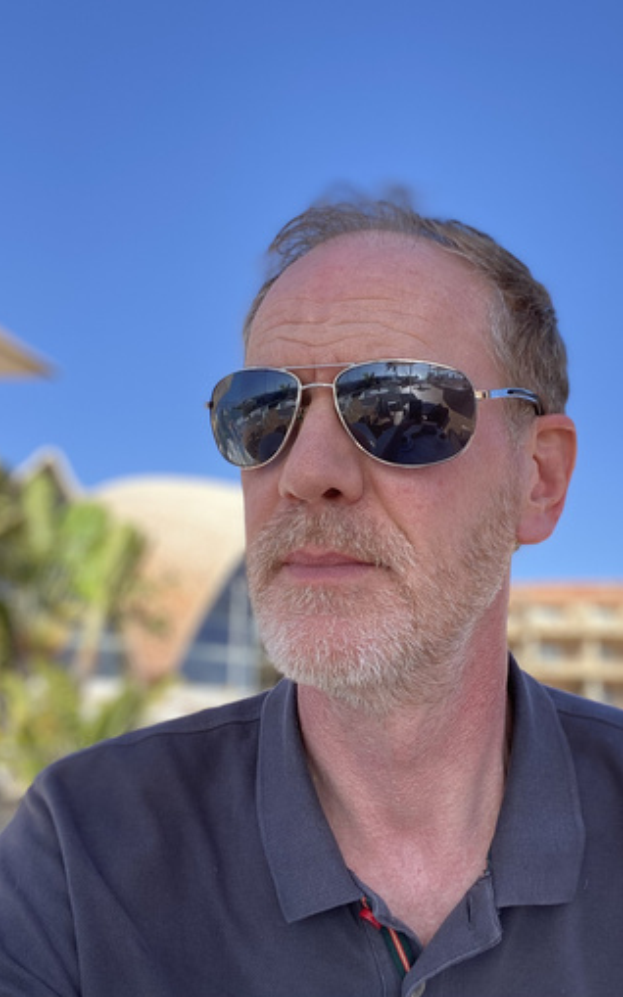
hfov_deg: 39.3
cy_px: 498
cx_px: 357
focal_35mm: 32
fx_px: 870
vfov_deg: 59.7
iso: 25
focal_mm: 2.71
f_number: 2.2
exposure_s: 1/386
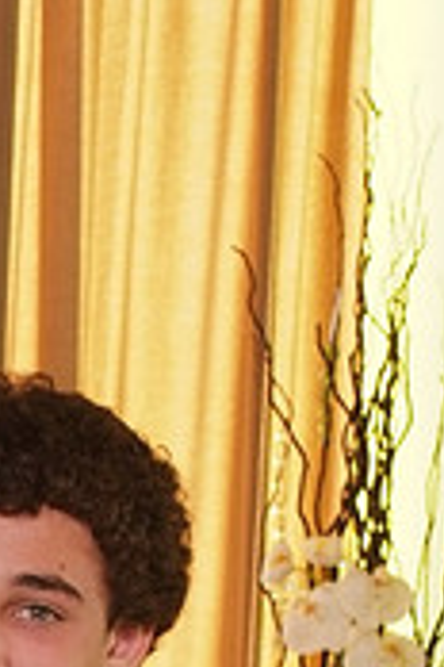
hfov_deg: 8.4
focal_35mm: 160
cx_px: -260
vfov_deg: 12.5
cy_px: 859
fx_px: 2960
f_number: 7.1
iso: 800
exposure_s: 1/60
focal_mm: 32
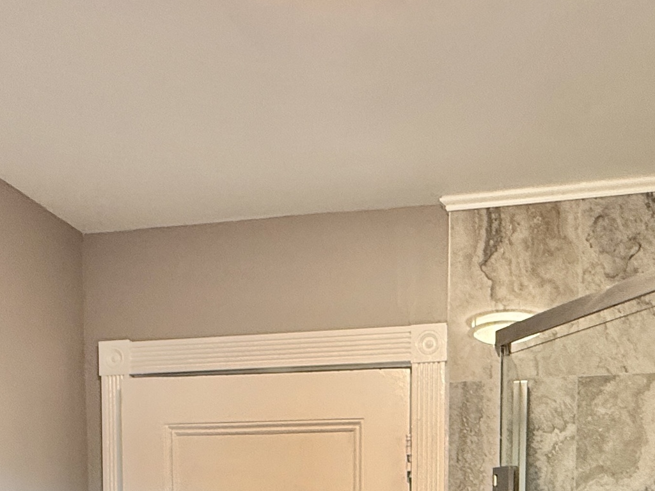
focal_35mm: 42
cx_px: 397
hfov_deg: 44.5
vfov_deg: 28.9
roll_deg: -0.5
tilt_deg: -3.7
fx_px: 795
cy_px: 615
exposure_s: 1/60
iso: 200
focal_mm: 2.22
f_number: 2.2
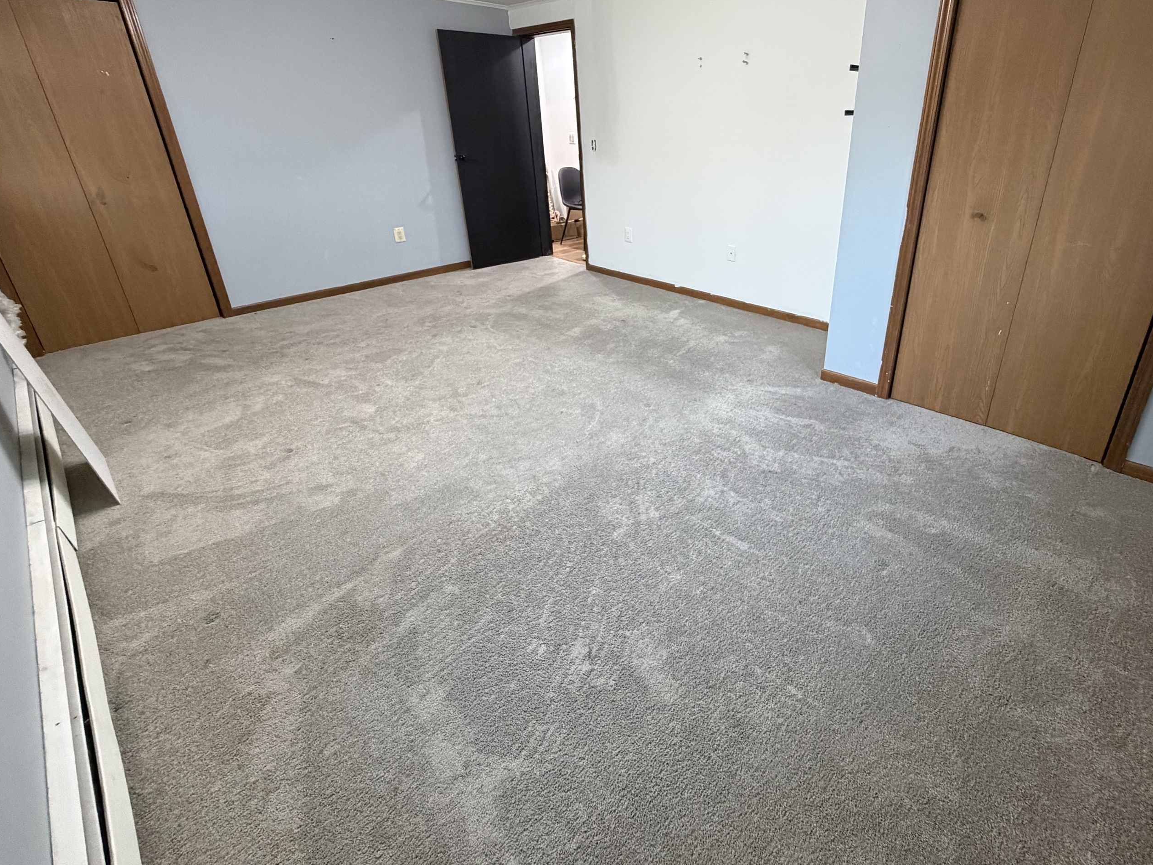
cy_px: 355
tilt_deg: -22.7
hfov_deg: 90.2
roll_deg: +0.4
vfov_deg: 74.1
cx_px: 673
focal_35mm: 17
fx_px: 566
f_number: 2.2
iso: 500
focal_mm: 2.22
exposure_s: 1/60
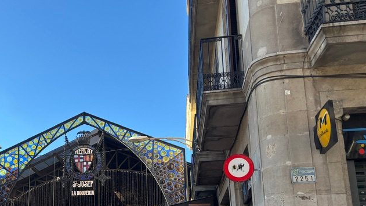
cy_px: 176
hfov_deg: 42.8
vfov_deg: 25.3
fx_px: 446
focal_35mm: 46
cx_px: 81
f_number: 1.6
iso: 50
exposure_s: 1/978
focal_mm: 5.96
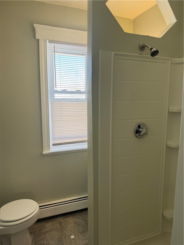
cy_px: 122
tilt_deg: -8.0
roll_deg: +1.1
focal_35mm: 24
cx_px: 92
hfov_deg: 56.8
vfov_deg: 71.6
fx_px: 170
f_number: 1.78
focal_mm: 6.76
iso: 64
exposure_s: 1/121
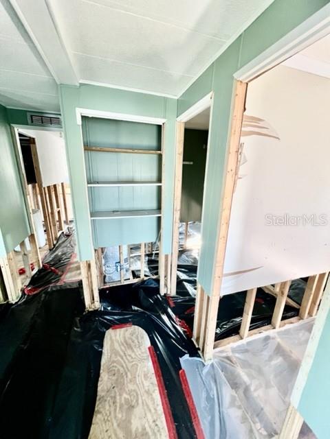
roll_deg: -1.4
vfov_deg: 106.2
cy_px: 220
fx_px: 165
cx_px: 165
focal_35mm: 13
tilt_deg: -15.7
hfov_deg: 89.9
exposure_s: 1/63
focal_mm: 1.57
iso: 250
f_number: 1.8
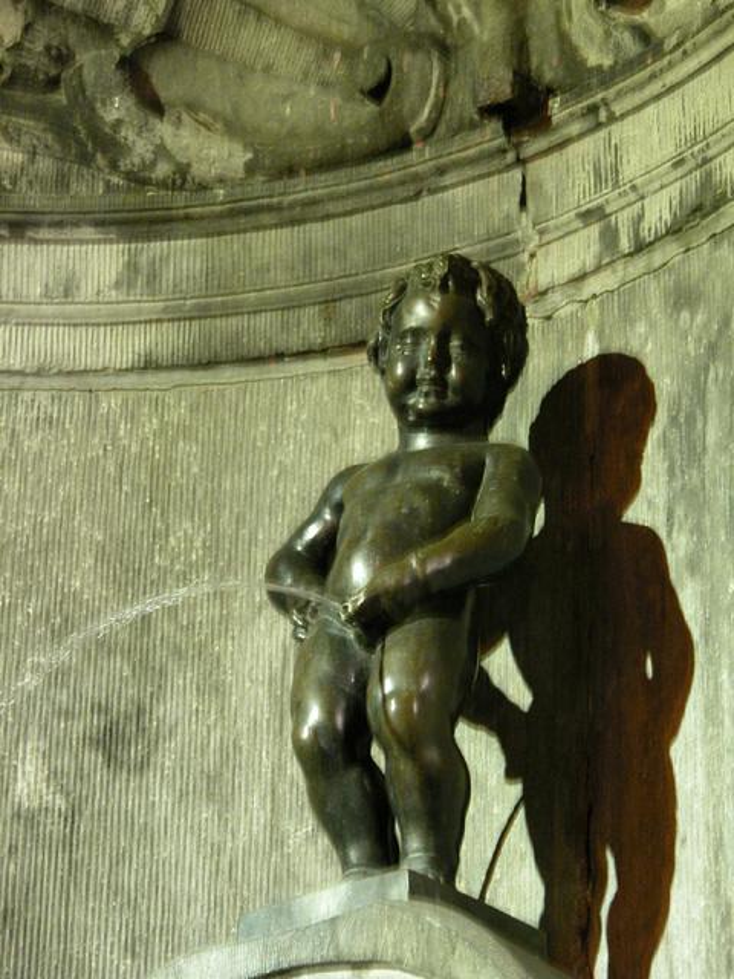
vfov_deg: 13.5
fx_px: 4128
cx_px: 367
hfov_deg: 10.2
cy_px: 490
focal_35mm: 146
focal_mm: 37.7
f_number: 3.9
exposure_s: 1/4.1
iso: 316
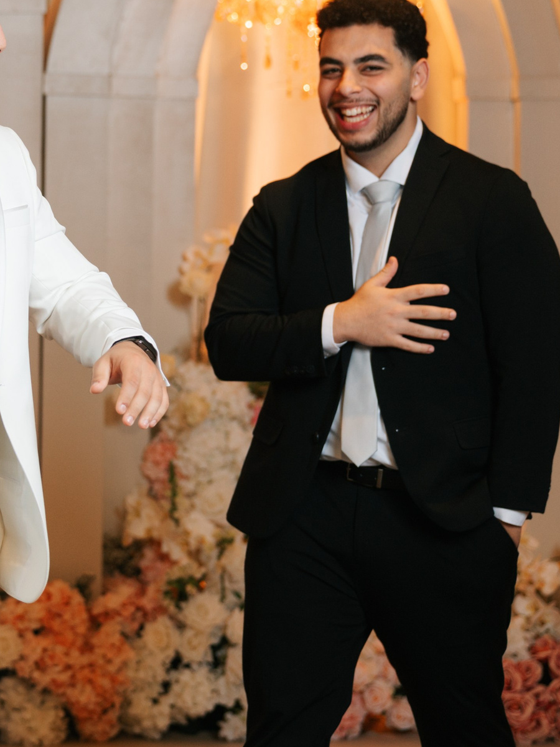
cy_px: 274
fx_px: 2892
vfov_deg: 14.7
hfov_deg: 10.8
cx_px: -204
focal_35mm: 134
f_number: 2.8
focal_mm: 65
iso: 400
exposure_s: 1/200
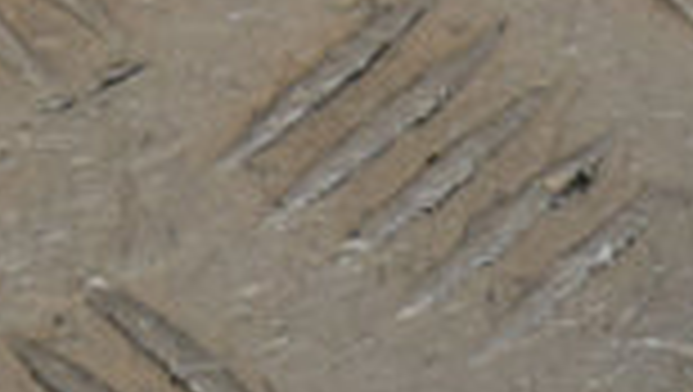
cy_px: 577
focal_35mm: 430
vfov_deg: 2.8
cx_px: 1224
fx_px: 7910
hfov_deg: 5.0
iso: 800
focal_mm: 66
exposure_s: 1/200
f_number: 9
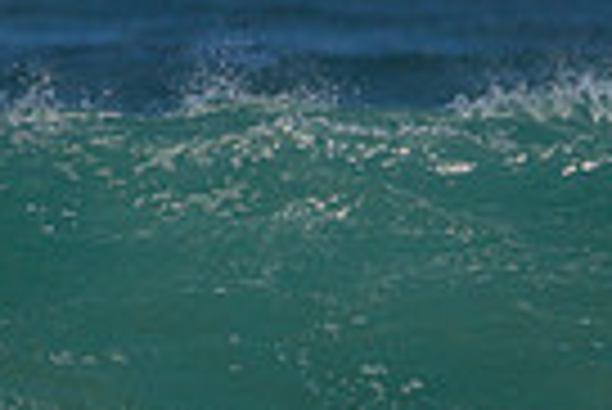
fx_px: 44485
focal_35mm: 2614
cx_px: 470
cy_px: 373
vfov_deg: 0.5
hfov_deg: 0.8
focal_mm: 500
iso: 110
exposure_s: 1/2000
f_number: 5.6
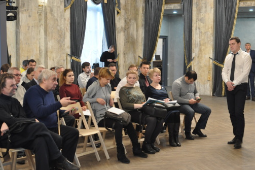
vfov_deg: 21.7
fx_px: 443
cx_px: 145
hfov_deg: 32.1
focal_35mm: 63
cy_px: 99
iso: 800
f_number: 2.8
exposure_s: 1/30
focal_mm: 35
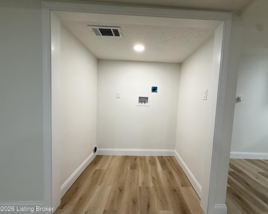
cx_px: 143
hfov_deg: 96.7
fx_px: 119
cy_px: 109
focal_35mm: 15
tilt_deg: -4.4
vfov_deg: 84.0
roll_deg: -2.6
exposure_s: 1/120
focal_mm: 2.22
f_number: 2.2
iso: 160
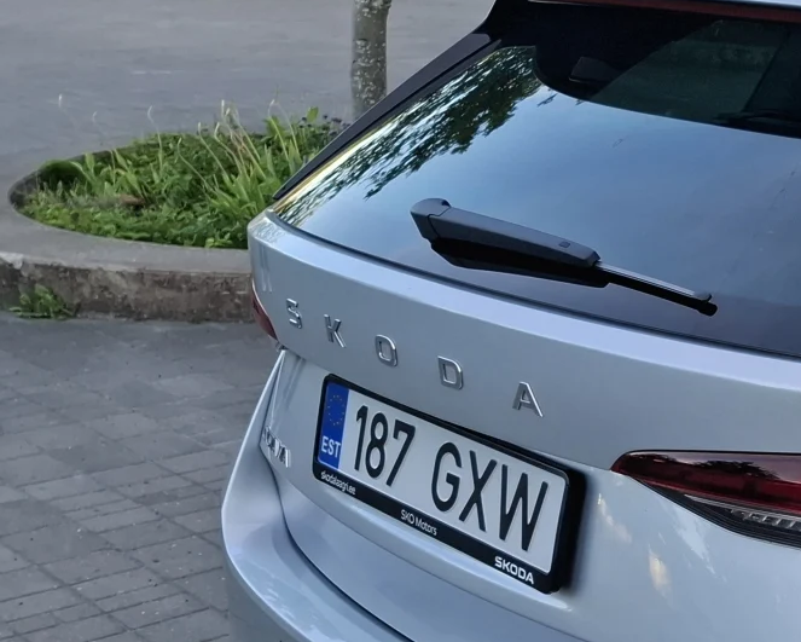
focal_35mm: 65
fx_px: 1542
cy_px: 513
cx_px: 986
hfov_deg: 25.8
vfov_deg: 23.2
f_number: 1.8
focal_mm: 5.54
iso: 50
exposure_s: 1/367
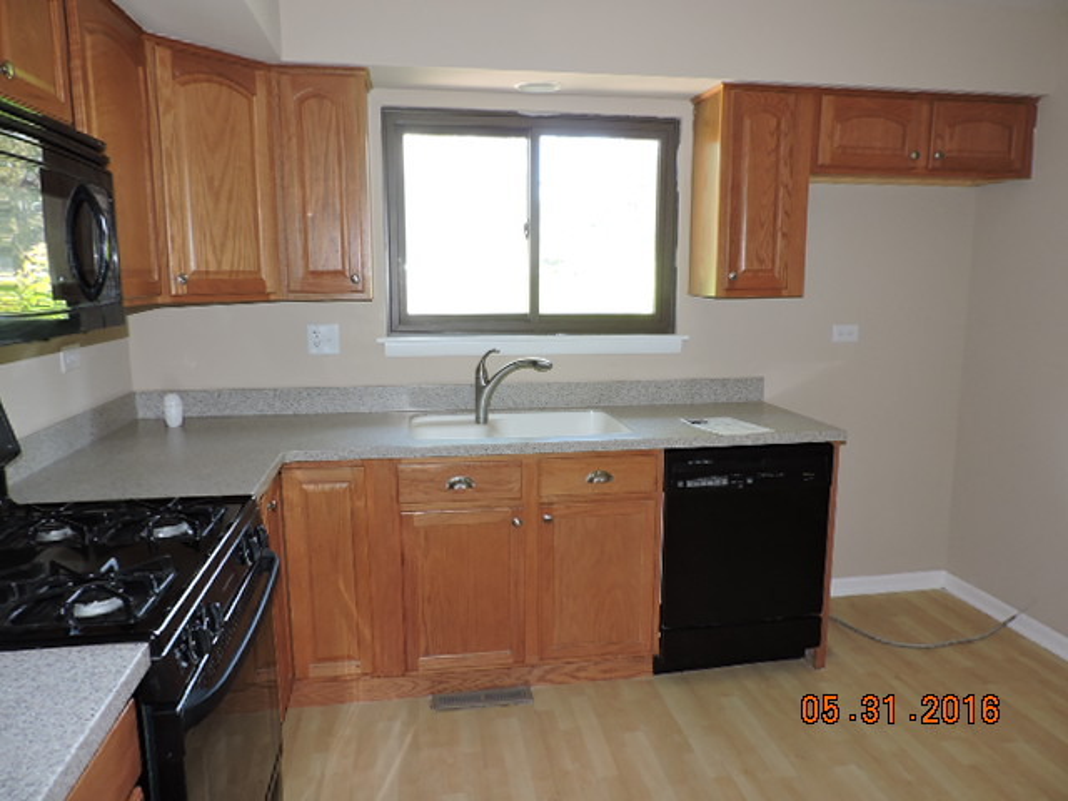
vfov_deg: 56.8
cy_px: 400
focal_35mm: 24
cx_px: 534
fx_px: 740
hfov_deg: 71.6
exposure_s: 1/30
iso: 200
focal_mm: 4.3
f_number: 3
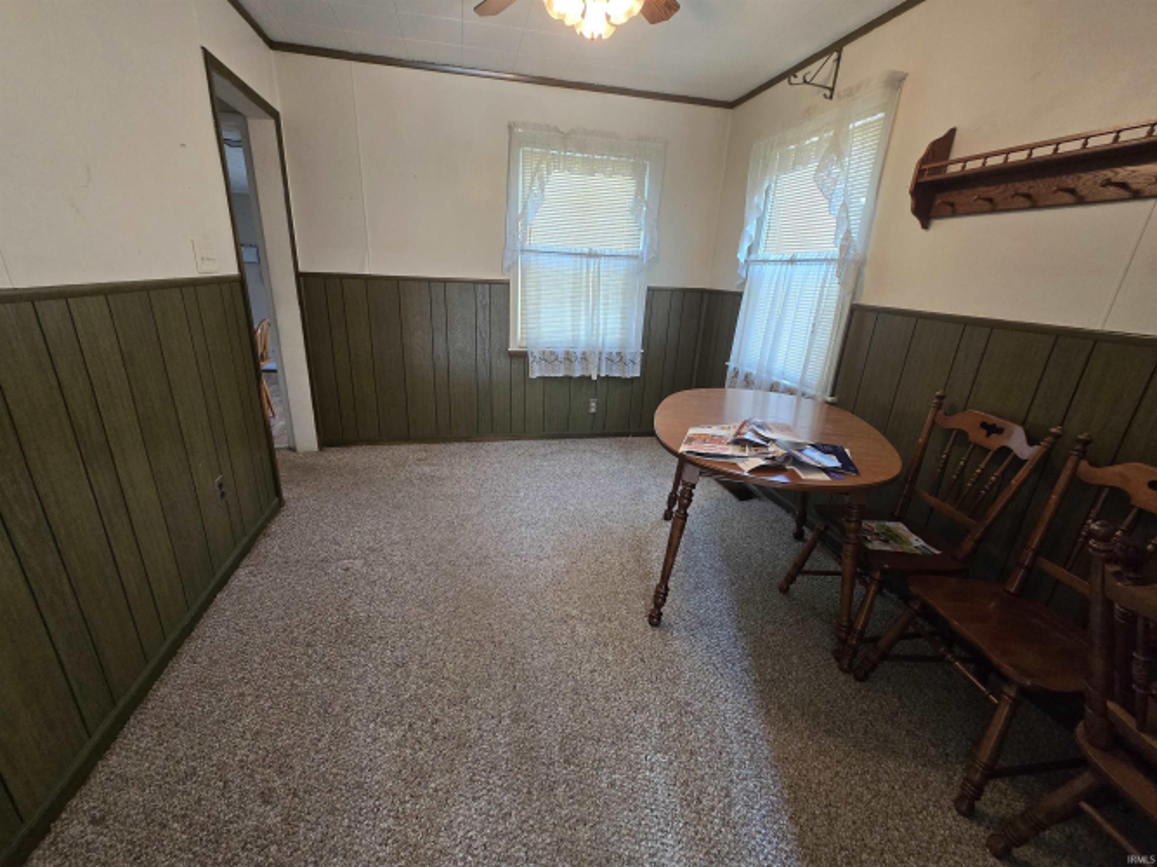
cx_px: 578
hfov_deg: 106.2
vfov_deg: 89.9
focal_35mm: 13
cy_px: 434
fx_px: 434
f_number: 2.2
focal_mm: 2.2
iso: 320
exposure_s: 1/60
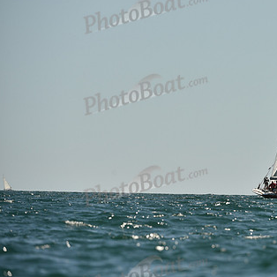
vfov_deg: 4.0
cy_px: 126
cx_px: 254
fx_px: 3983
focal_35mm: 440
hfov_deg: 4.0
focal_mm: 280
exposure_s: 1/2500
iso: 250
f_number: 5.6
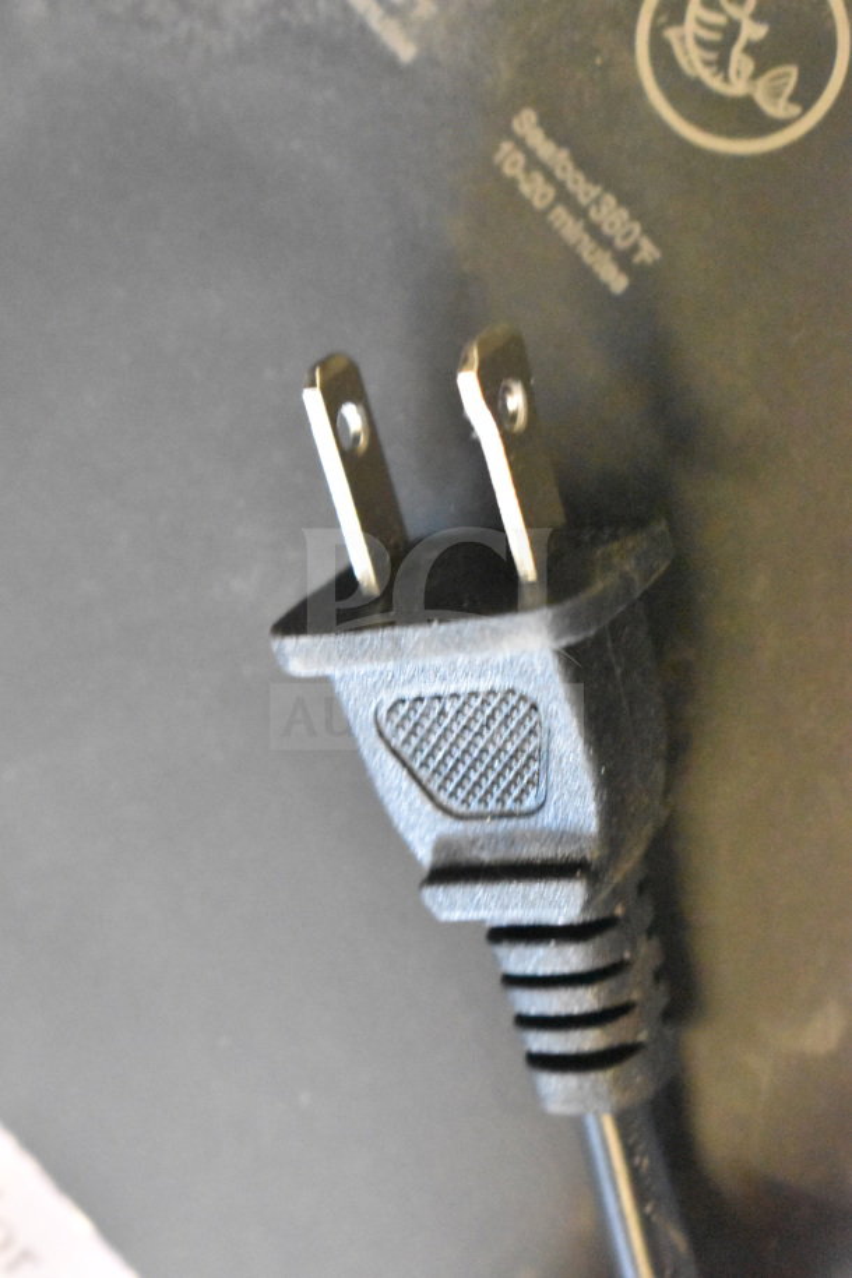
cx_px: 426
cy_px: 639
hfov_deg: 16.6
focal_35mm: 82
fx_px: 2929
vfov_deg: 24.6
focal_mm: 55
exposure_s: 1/100
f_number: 5.6
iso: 16000
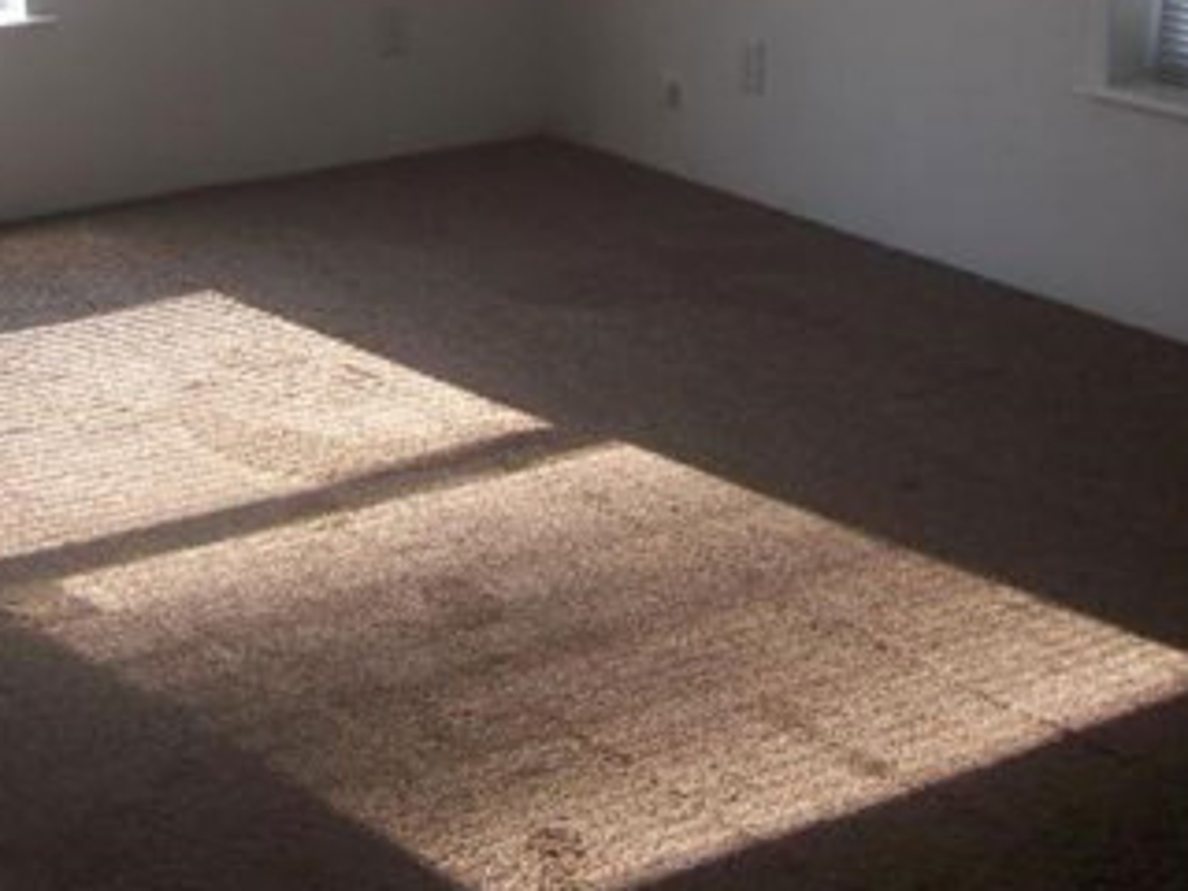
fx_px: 2471
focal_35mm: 72
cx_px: 390
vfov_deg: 20.0
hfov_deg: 26.9
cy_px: 67
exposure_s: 1/80
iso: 80
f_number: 2.8
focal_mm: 6.2
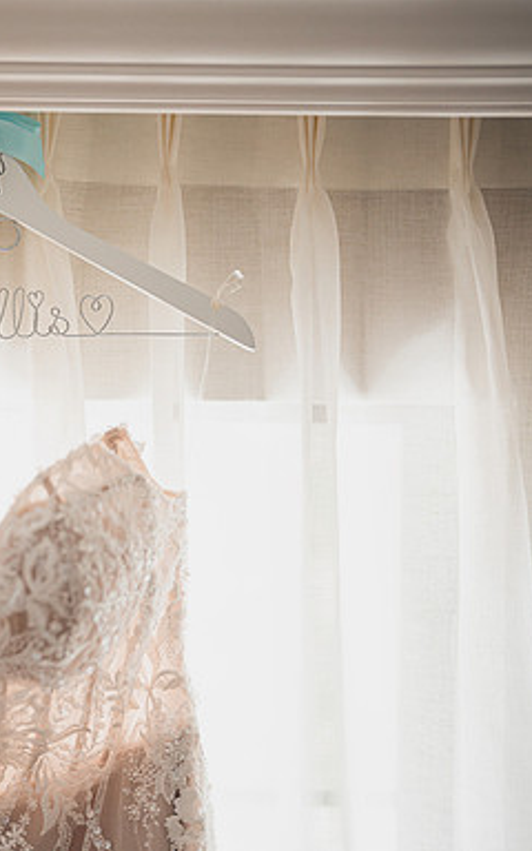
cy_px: 427
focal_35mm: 77
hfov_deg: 16.5
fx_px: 1786
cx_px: -18
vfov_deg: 26.8
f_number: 1.2
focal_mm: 50
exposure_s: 1/250
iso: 400
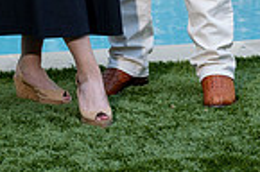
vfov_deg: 4.8
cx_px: 84
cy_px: -202
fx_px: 1996
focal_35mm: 277
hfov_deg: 7.4
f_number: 5
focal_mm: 89
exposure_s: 1/200
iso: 400
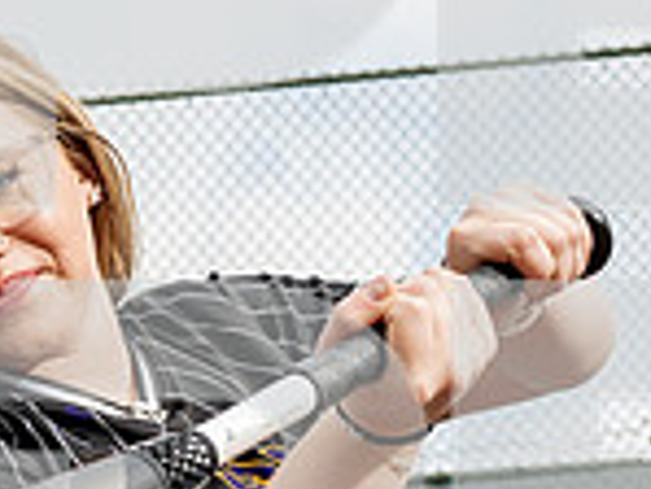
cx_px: -157
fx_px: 2466
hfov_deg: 14.5
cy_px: 513
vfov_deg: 11.2
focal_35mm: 131
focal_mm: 35
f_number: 5.6
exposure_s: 1/250
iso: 80
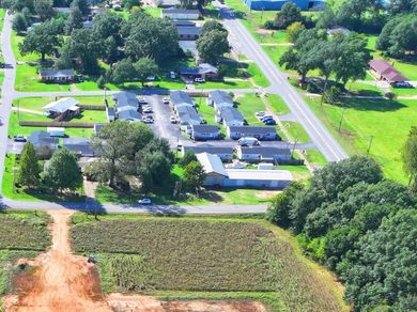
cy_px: 393
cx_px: 7
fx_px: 758
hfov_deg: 28.9
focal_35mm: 63
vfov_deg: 21.3
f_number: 2.8
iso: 100
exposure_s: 1/800
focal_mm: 12.29
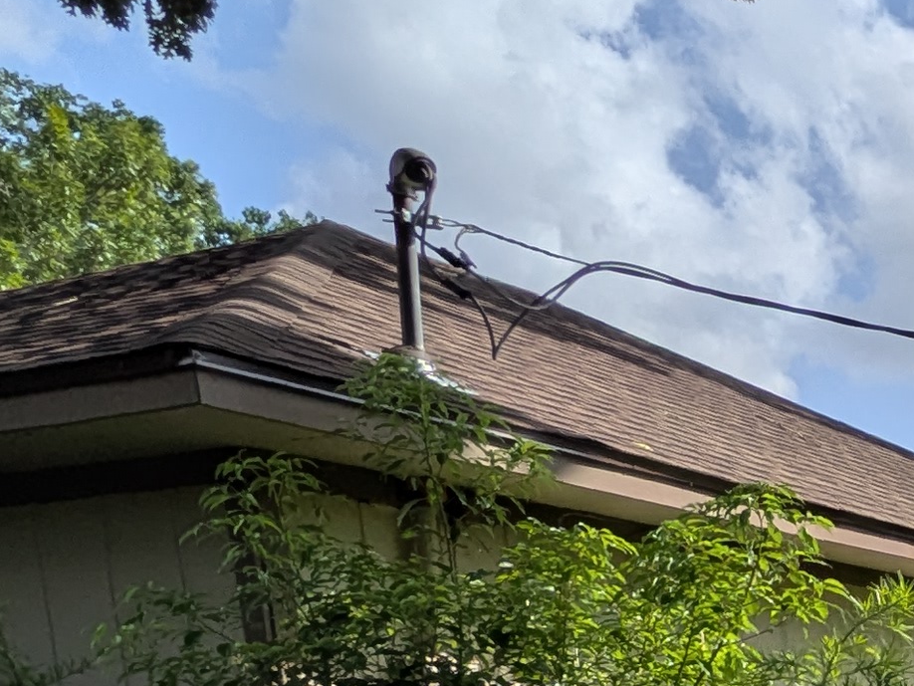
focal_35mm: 61
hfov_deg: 23.6
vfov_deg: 20.6
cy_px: 1025
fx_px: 1611
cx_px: 1450
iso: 54
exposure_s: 1/3846
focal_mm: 1.85
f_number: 2.2
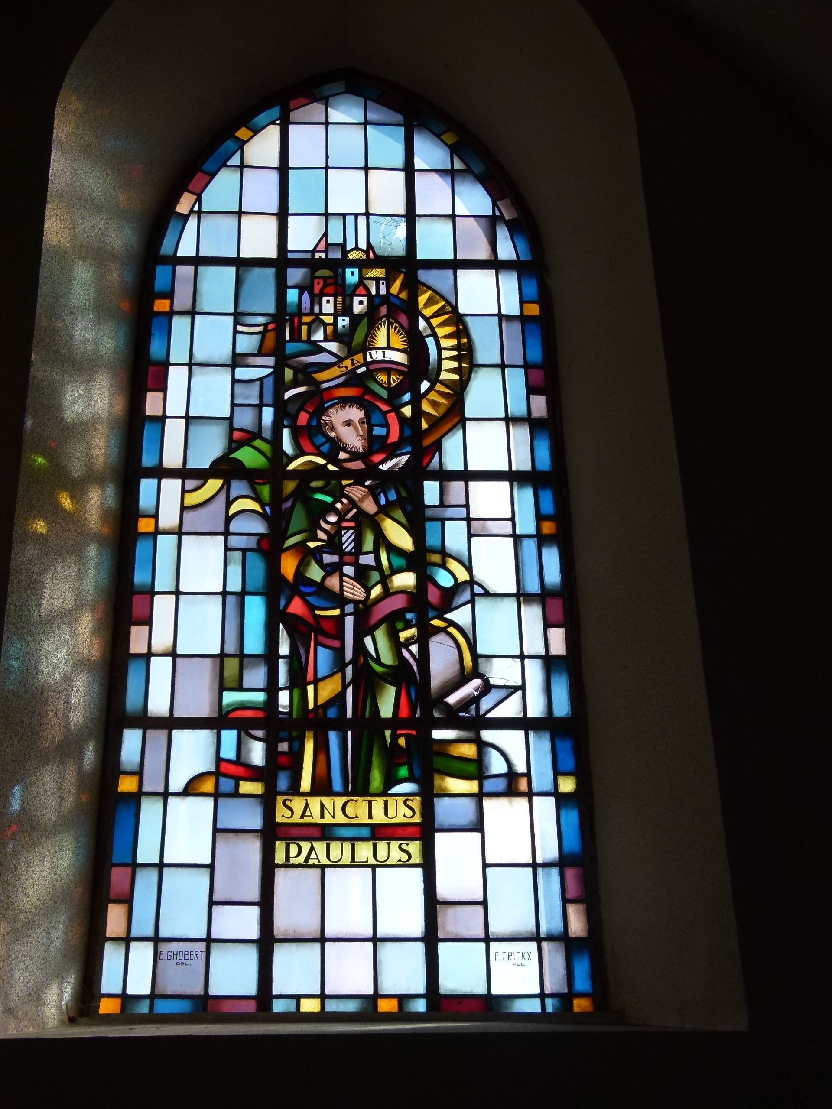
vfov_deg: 32.2
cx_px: 416
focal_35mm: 60
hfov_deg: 24.4
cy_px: 554
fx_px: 1923
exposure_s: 1/320
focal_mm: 10.8
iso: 100
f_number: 4
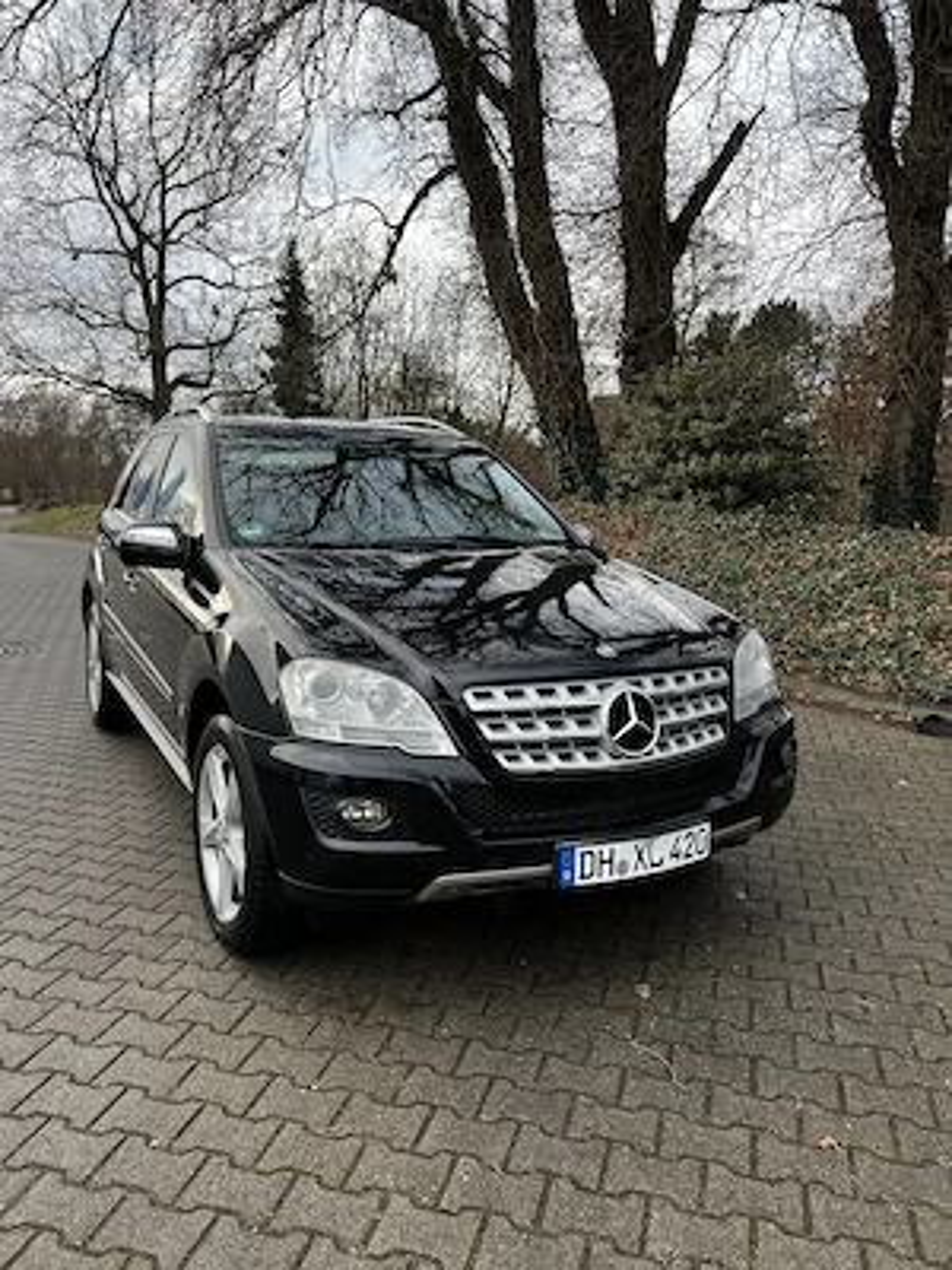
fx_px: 953
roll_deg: +0.5
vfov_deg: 67.3
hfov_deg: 53.1
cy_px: 635
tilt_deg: -8.2
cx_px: 476
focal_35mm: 26
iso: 50
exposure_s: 1/364
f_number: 1.5
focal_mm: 5.7
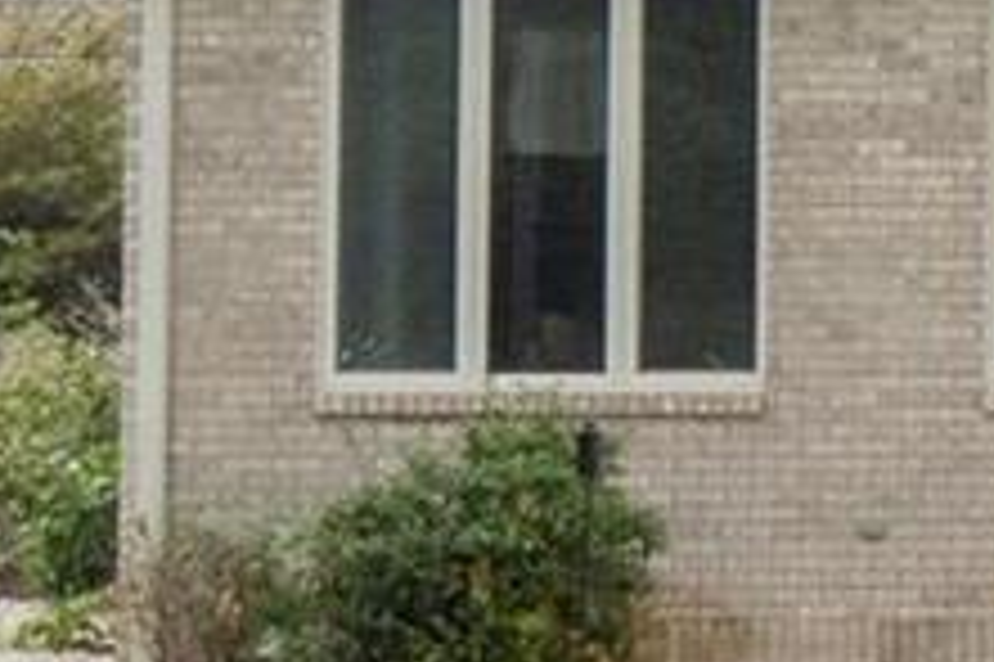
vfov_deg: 8.6
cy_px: 54
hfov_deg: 11.2
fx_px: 4387
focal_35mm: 159
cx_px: 2213
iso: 400
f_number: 8
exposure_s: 1/100
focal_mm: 11
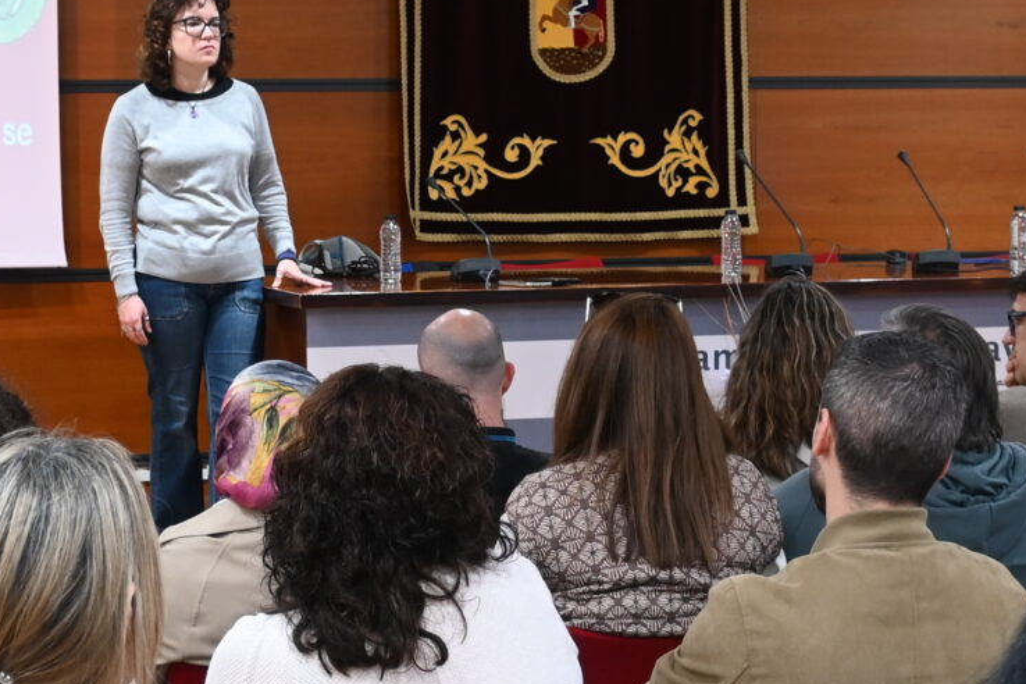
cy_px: 243
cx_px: 386
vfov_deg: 12.8
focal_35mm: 107
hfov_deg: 19.1
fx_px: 3038
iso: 720
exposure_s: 1/30
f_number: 3.8
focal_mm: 20.5
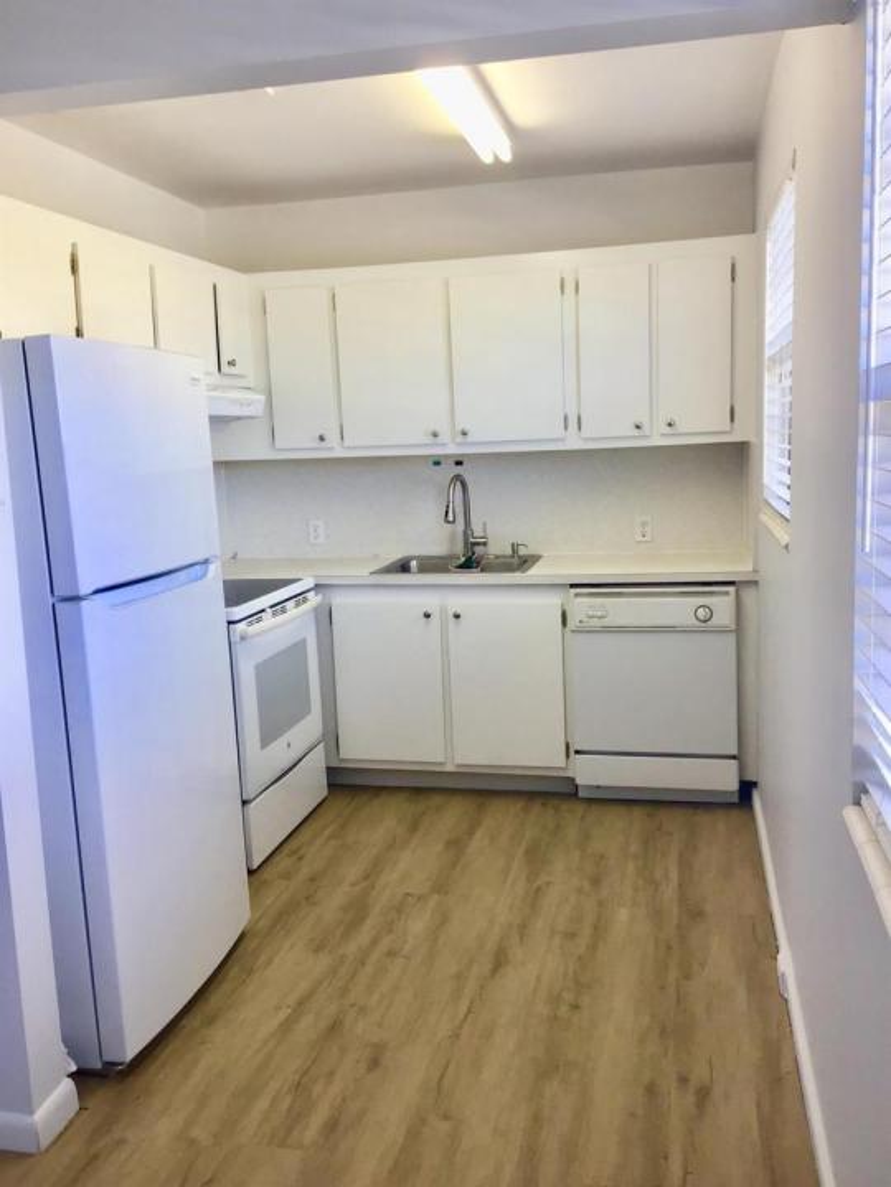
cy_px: 594
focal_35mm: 31
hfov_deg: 45.4
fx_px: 1064
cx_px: 446
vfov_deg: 58.4
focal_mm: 3.3
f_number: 2.4
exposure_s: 1/60
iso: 25
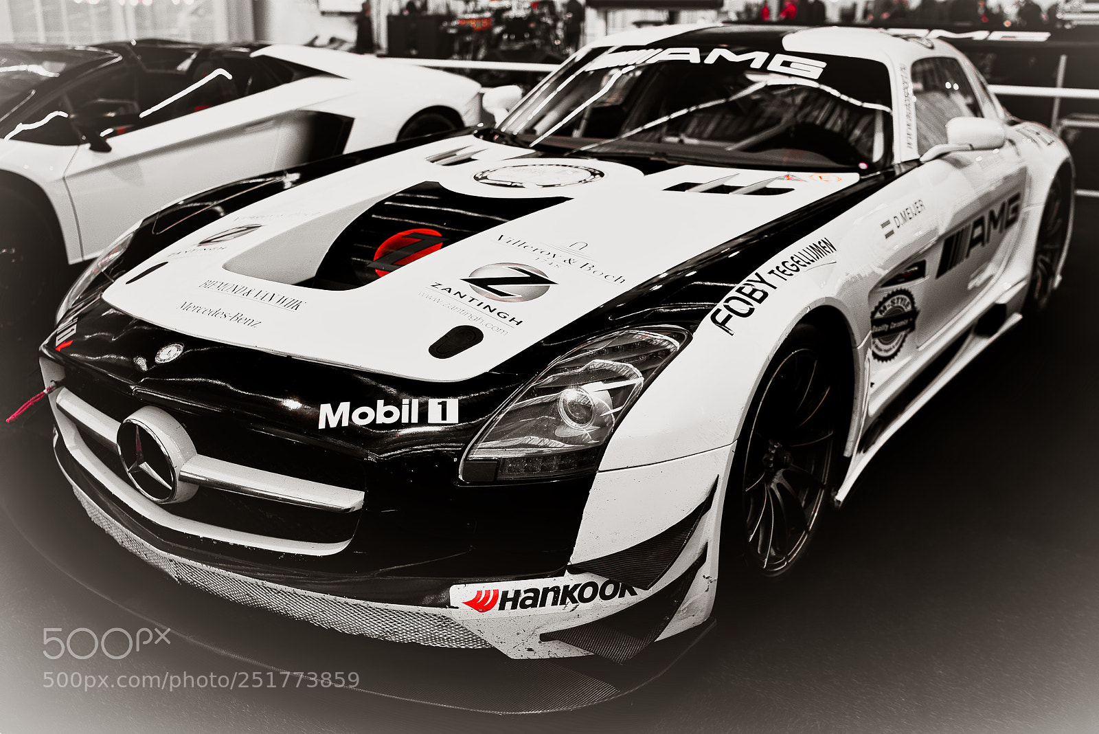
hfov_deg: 54.4
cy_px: 367
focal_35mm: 35
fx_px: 1069
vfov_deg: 37.9
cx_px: 550
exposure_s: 1/40
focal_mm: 35
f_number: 2.8
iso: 500
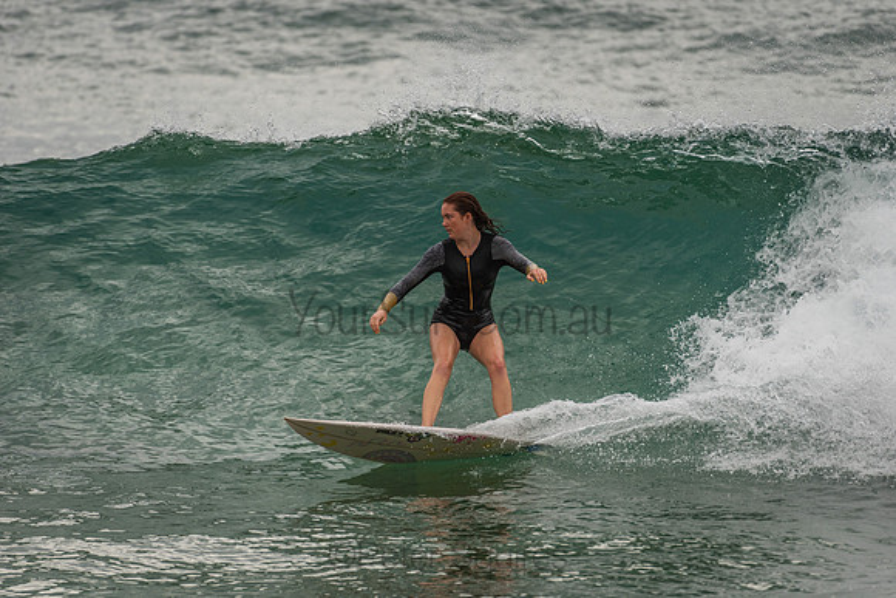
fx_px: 12447
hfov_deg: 4.1
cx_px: 448
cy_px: 299
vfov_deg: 2.8
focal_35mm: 500
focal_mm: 500
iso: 280
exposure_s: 1/2000
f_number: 5.6
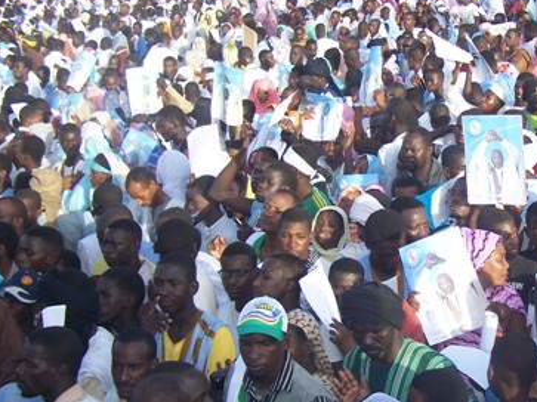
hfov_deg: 28.3
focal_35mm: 67
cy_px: 214
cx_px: 438
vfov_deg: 21.9
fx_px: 1039
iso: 64
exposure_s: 1/250
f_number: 2.8
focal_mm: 6.3
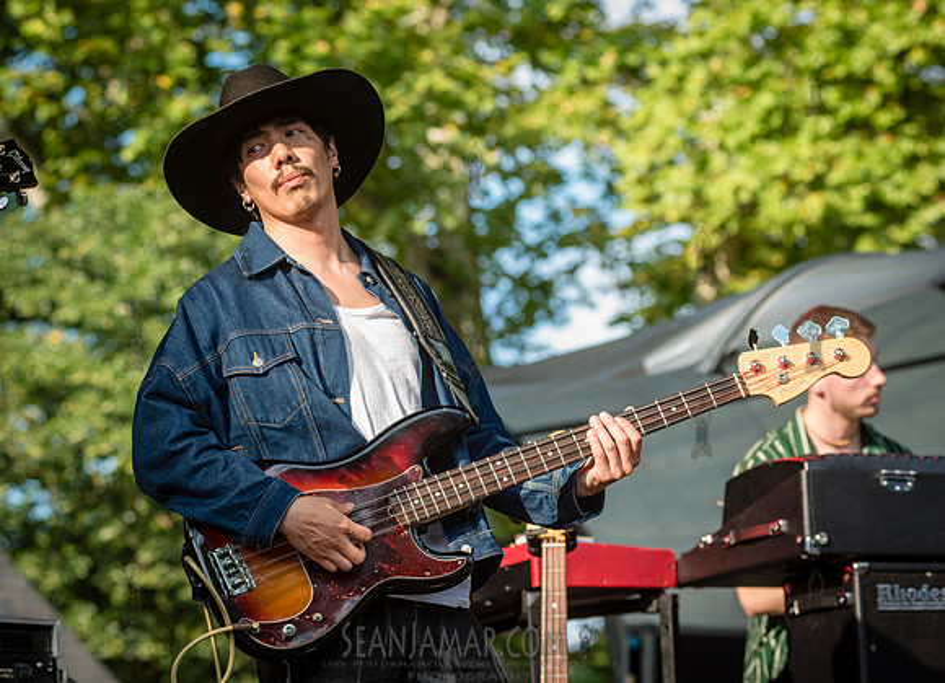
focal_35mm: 136
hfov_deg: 14.7
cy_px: 318
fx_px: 3653
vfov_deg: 10.7
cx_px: 402
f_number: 4.5
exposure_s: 1/800
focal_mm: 105
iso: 800
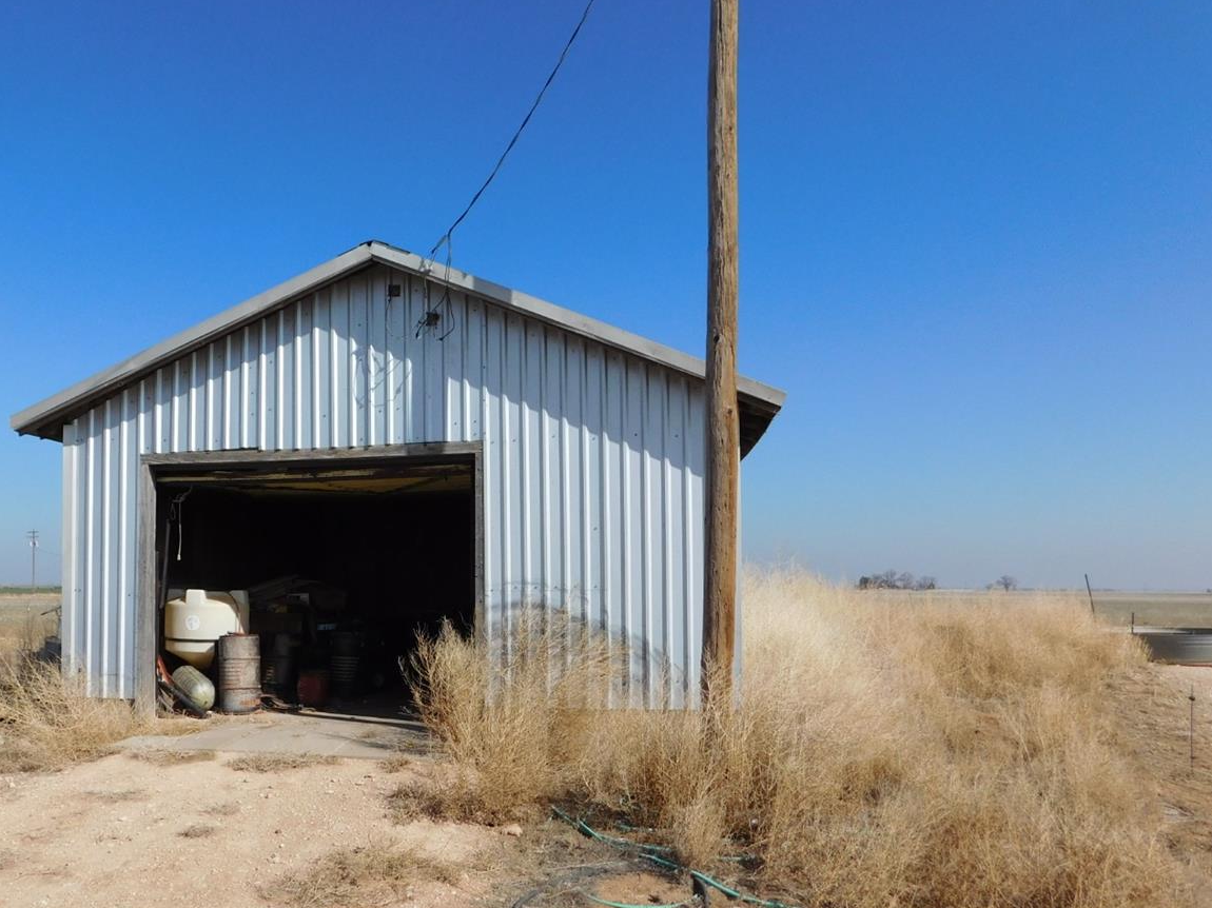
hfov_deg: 59.0
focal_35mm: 30
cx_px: 433
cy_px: 565
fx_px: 1050
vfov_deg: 46.4
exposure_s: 1/800
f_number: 6
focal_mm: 4
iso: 125
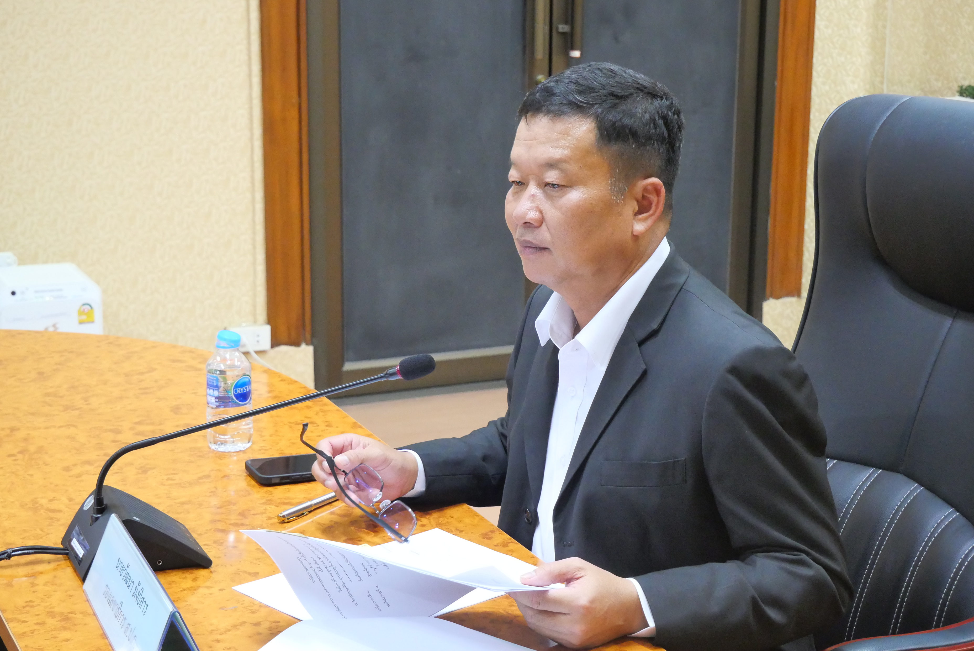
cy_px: 326
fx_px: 1841
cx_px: 487
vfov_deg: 20.0
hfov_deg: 29.6
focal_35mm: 68
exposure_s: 1/20
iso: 3200
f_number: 5.1
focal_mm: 33
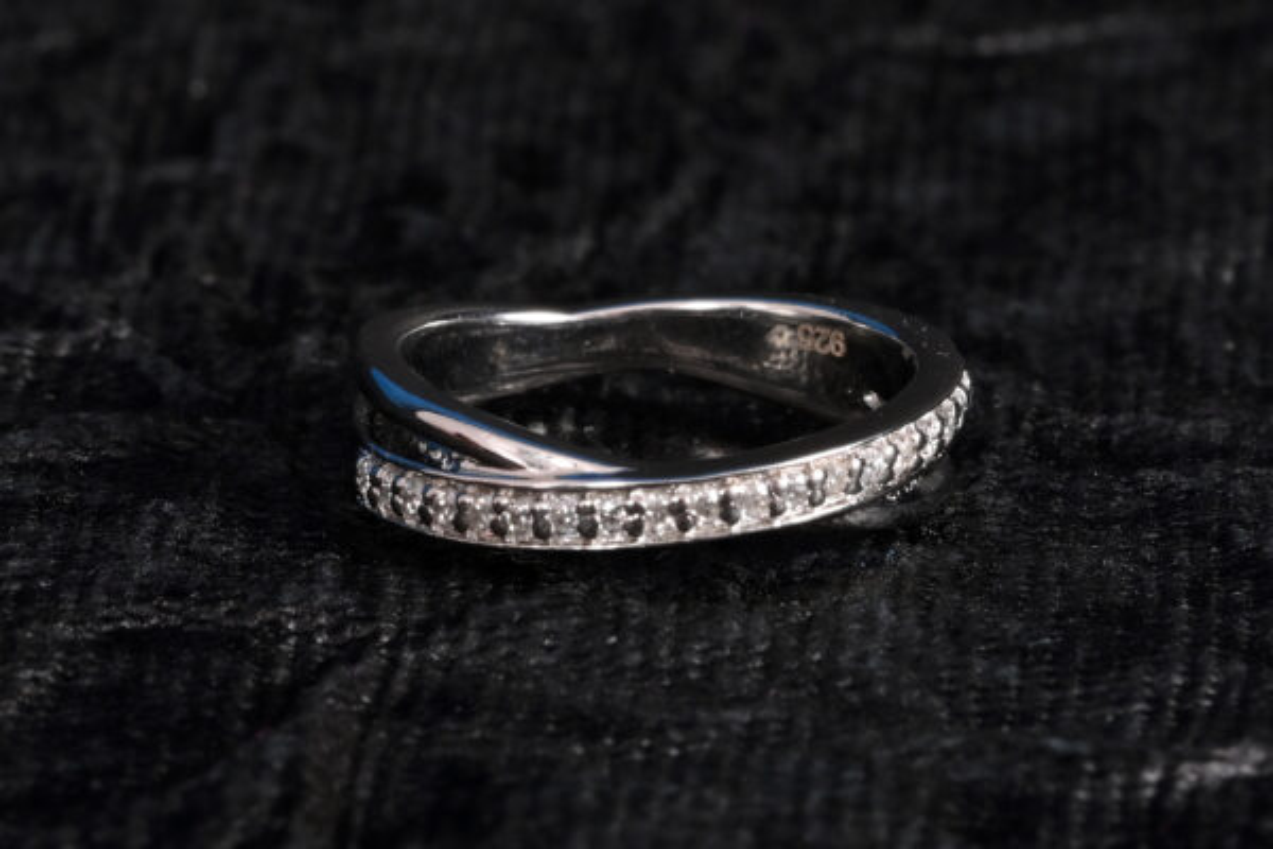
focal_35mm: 120
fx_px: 4243
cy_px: 424
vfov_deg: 11.4
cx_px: 636
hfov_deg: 17.1
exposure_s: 1/160
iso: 125
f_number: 16
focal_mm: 120
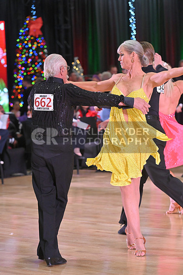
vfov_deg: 15.2
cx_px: 92
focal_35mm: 135
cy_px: 138
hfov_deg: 10.2
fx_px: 1029
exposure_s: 1/400
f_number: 5
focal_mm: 135
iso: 4000
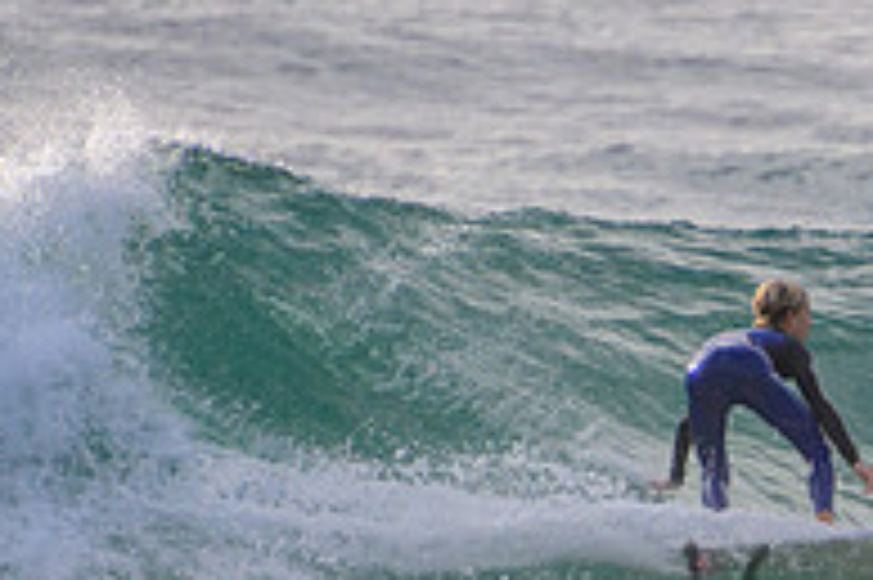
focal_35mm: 1646
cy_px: 576
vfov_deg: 0.8
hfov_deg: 1.3
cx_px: 1328
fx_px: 39881
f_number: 5.6
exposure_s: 1/2000
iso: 250
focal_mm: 400
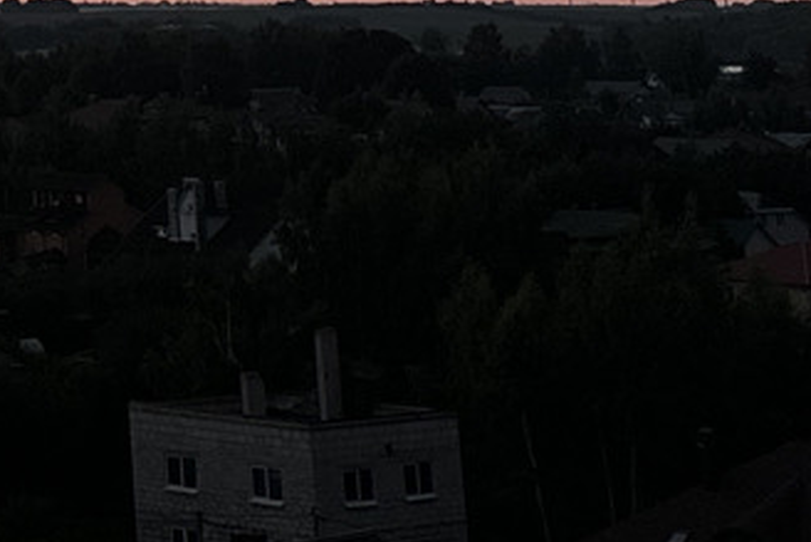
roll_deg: +0.5
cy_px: -1240
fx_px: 3426
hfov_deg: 12.7
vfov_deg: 7.6
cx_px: -490
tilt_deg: +20.6
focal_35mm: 152
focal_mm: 6.86
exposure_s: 1/258
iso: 80
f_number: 1.78
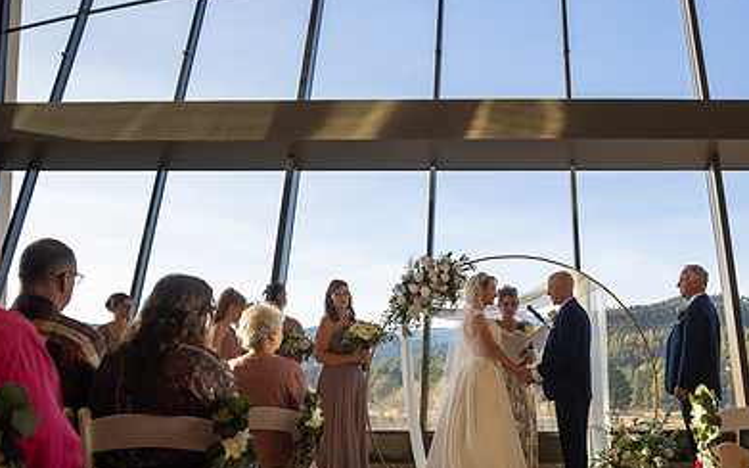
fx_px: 775
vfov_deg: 33.5
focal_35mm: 38
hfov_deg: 50.7
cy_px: 206
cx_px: 492
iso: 100
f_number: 3.2
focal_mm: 24
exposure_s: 1/200
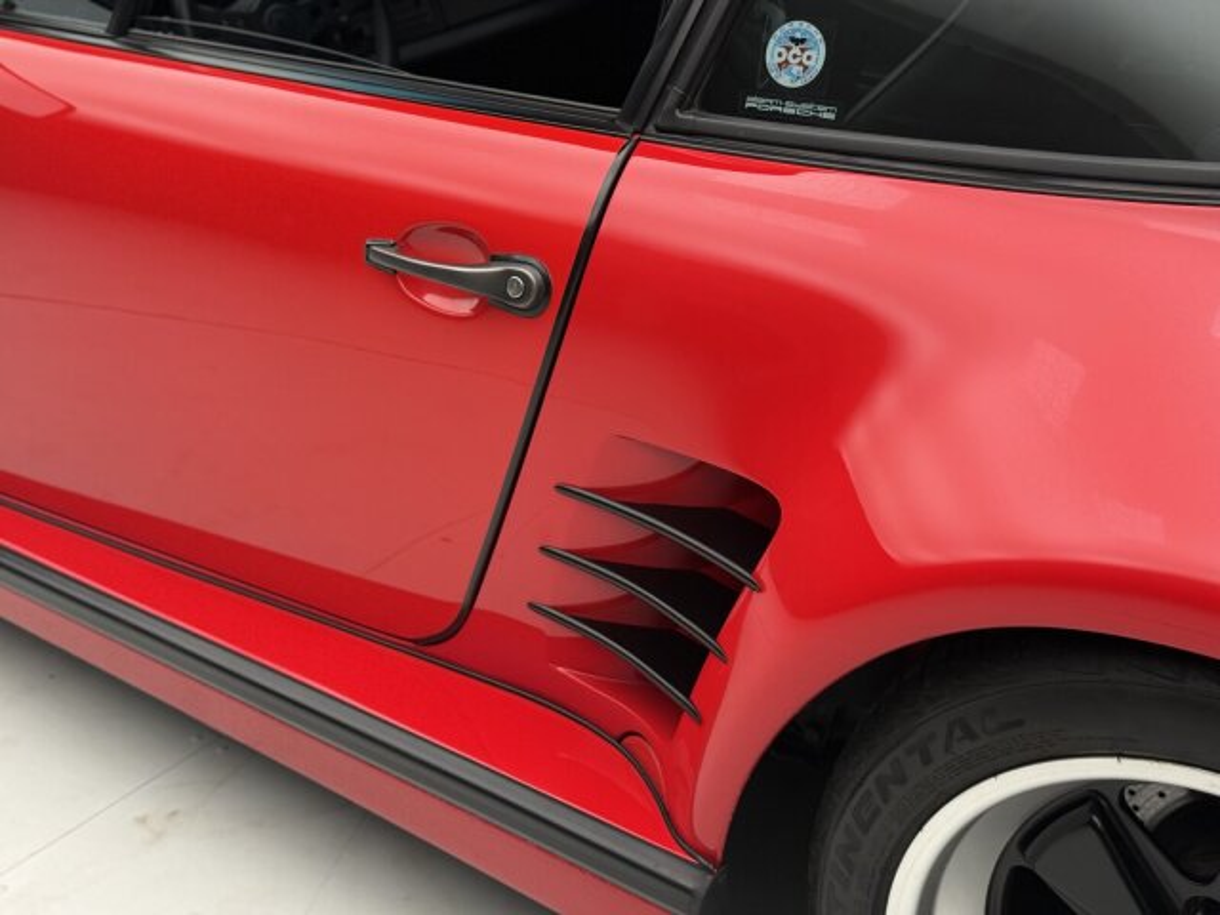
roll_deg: +1.6
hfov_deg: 39.7
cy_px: 458
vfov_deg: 30.3
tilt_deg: -24.9
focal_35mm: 48
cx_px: 610
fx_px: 1692
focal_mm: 6.76
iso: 250
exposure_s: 1/99
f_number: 1.78
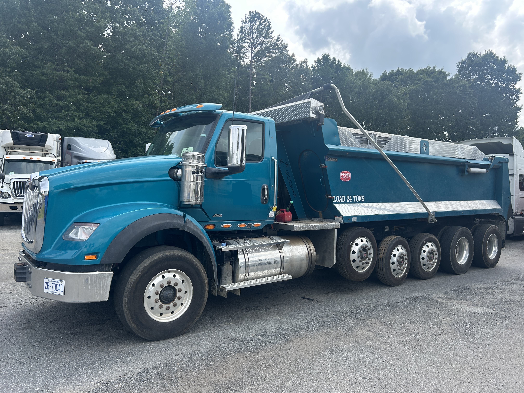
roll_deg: -1.1
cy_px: 196
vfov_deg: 53.1
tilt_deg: -0.5
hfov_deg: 67.3
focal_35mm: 26
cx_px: 262
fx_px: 394
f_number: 1.5
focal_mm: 5.7
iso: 50
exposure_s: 1/1377
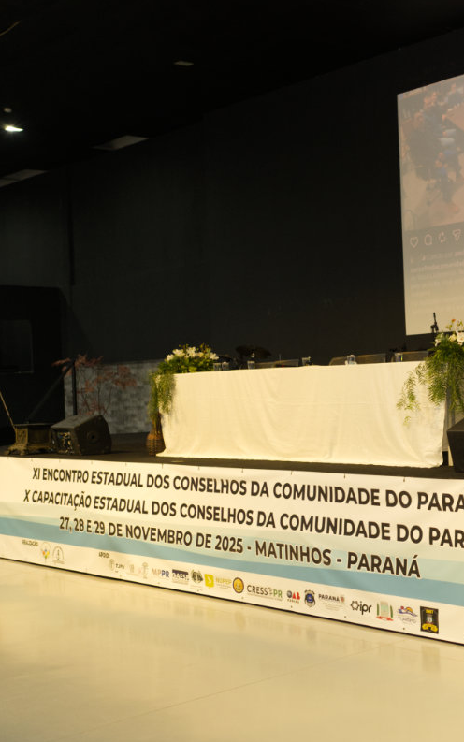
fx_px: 1092
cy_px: 372
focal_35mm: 54
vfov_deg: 37.5
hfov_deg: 22.2
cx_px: 553
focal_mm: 35
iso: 2000
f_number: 2.8
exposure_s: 1/100
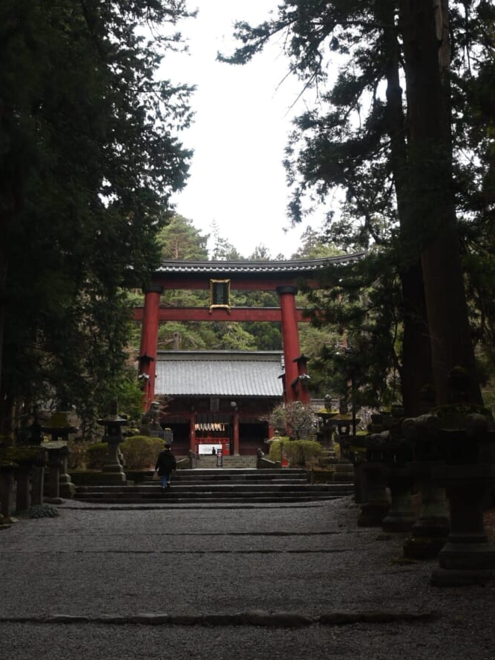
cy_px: 312
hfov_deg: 29.7
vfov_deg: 38.9
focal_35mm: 49
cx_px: 247
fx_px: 934
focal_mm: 30
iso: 800
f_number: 4.8
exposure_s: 1/50
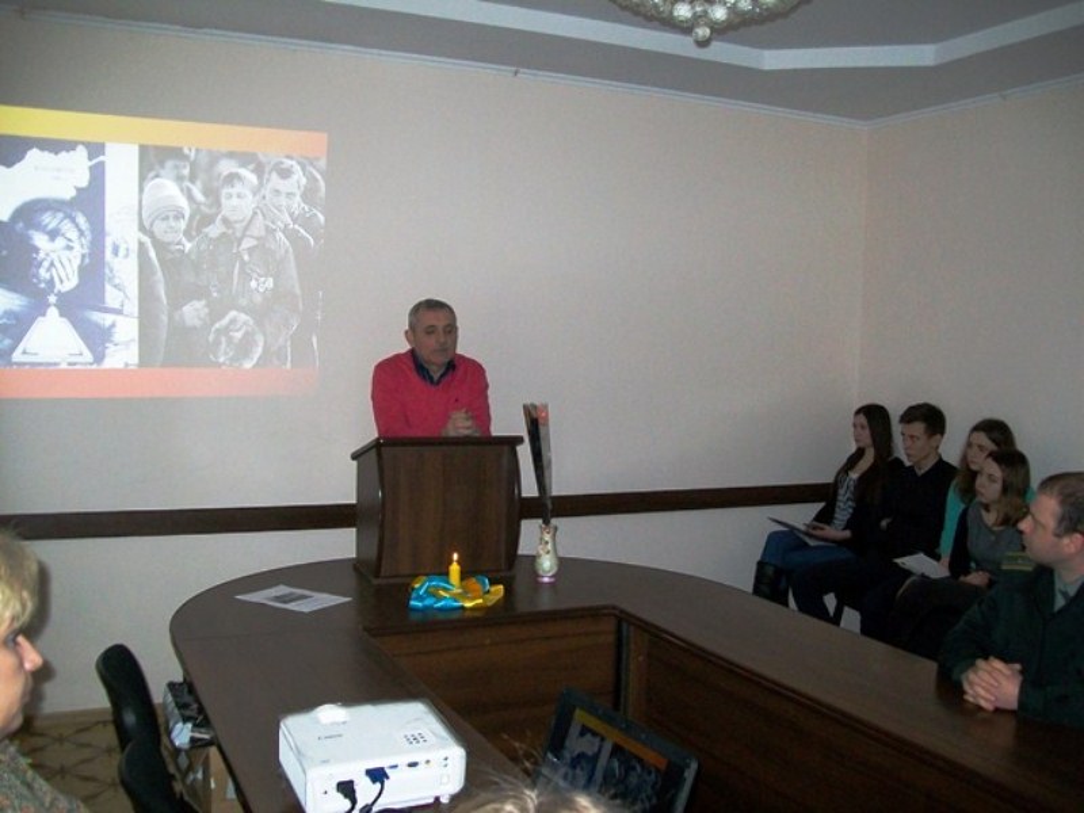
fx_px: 1065
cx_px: 542
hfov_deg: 54.0
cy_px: 406
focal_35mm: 34
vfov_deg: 41.8
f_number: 2.7
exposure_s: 1/60
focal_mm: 6.1
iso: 160
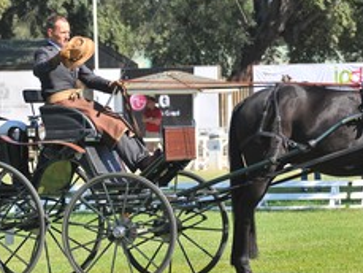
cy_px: 94
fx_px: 4007
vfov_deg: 3.9
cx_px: 198
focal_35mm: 382
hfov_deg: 5.2
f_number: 5
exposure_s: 1/800
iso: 320
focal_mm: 135
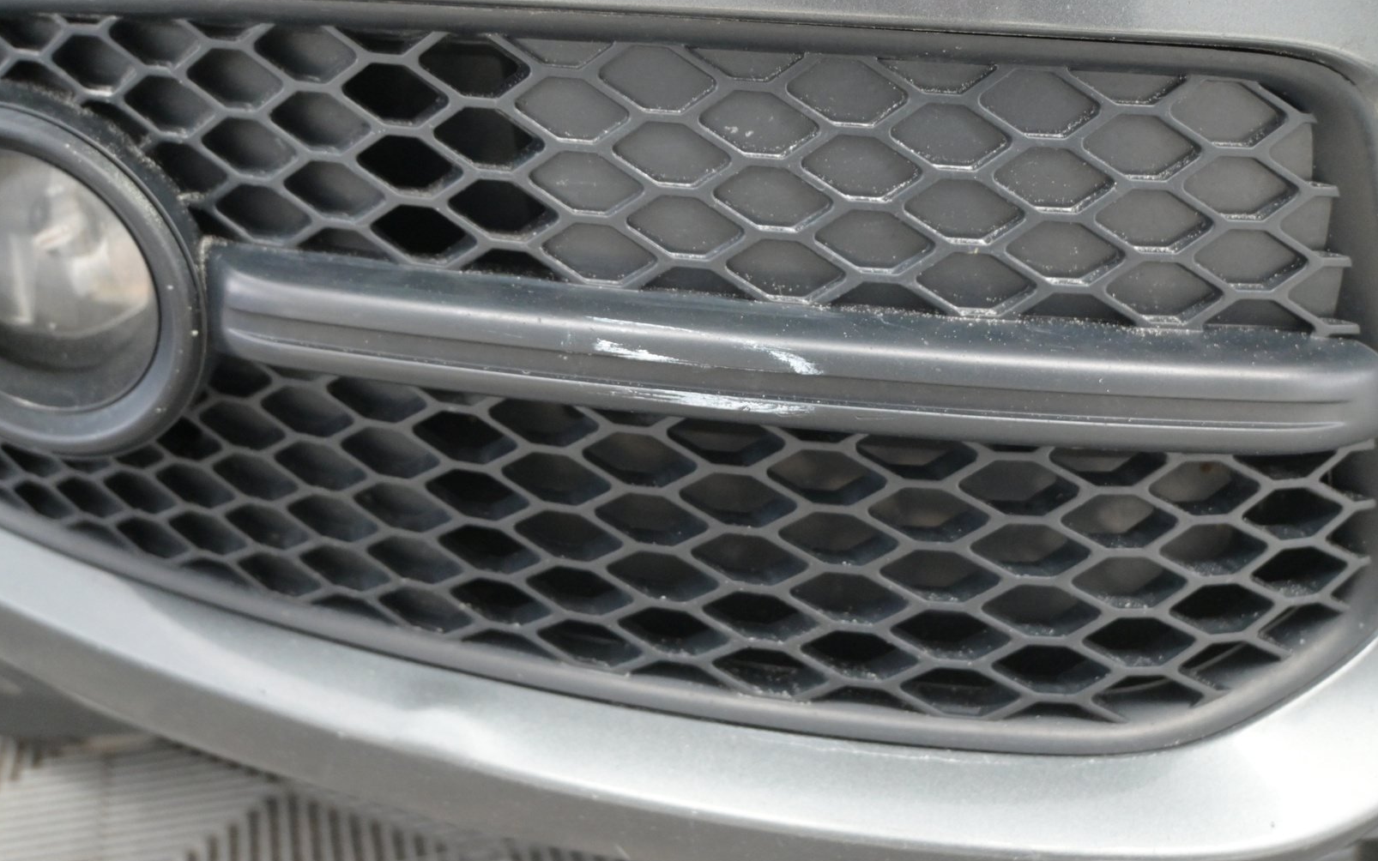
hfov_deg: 52.7
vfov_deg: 34.4
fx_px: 1390
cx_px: 687
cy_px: 418
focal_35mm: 37
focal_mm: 24
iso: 3600
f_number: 4.2
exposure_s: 1/40
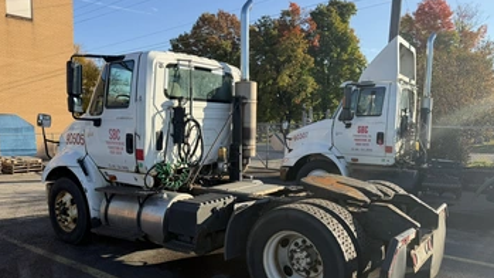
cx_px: 235
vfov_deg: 38.8
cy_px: 159
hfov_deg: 64.3
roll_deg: -0.8
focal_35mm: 30
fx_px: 393
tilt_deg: -6.1
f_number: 1.78
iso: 80
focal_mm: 6.76
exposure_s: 1/2232
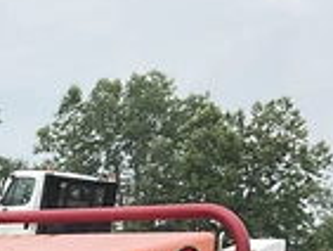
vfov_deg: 9.3
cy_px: 404
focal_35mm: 154
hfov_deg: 11.4
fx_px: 1483
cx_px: -364
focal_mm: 3
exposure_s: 1/1577
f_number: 1.8
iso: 25
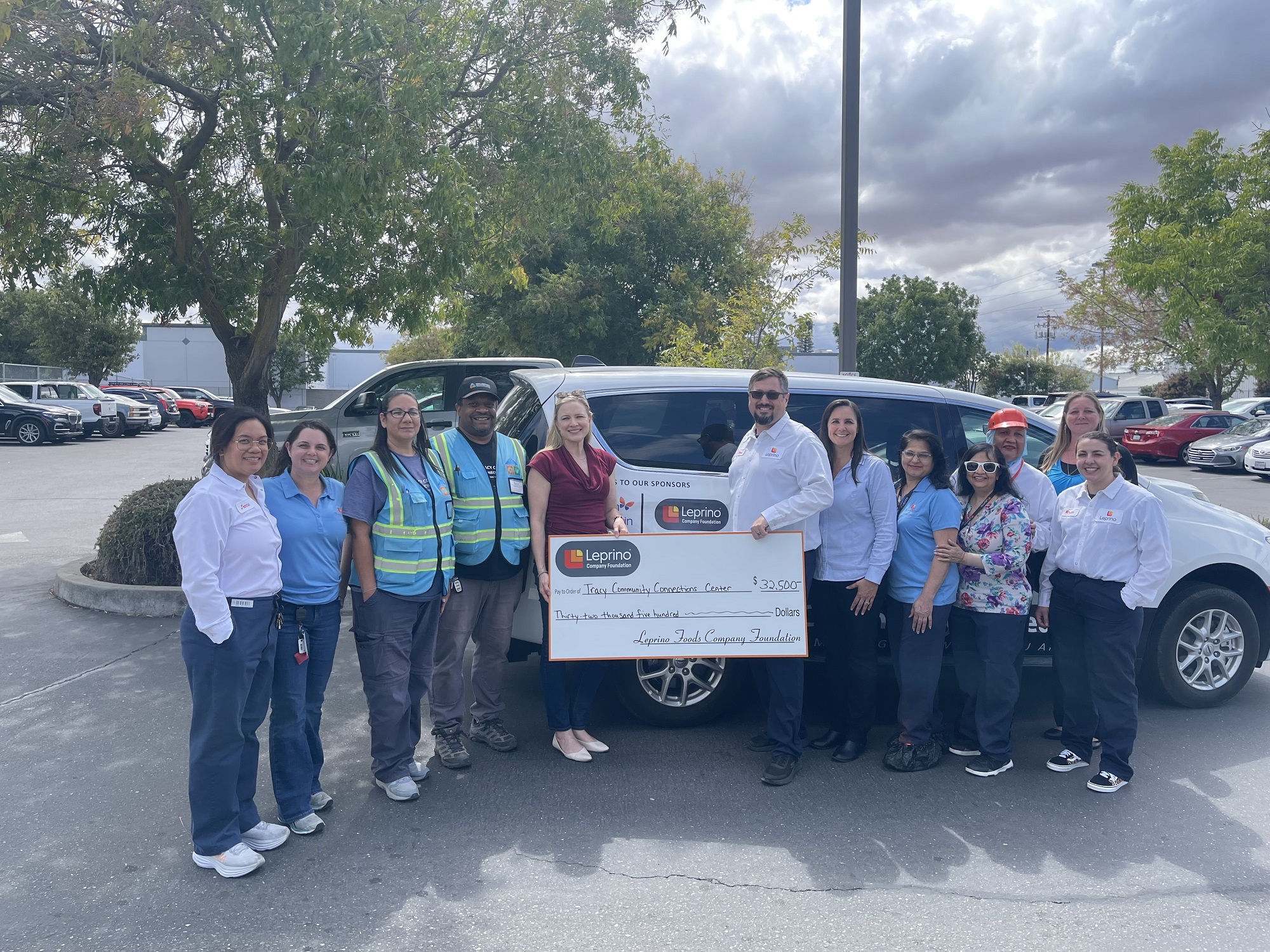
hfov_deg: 69.4
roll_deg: +0.0
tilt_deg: -3.6
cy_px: 476
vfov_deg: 54.9
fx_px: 917
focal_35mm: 25
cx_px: 635
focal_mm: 5.1
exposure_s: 1/1456
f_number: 1.6
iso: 32
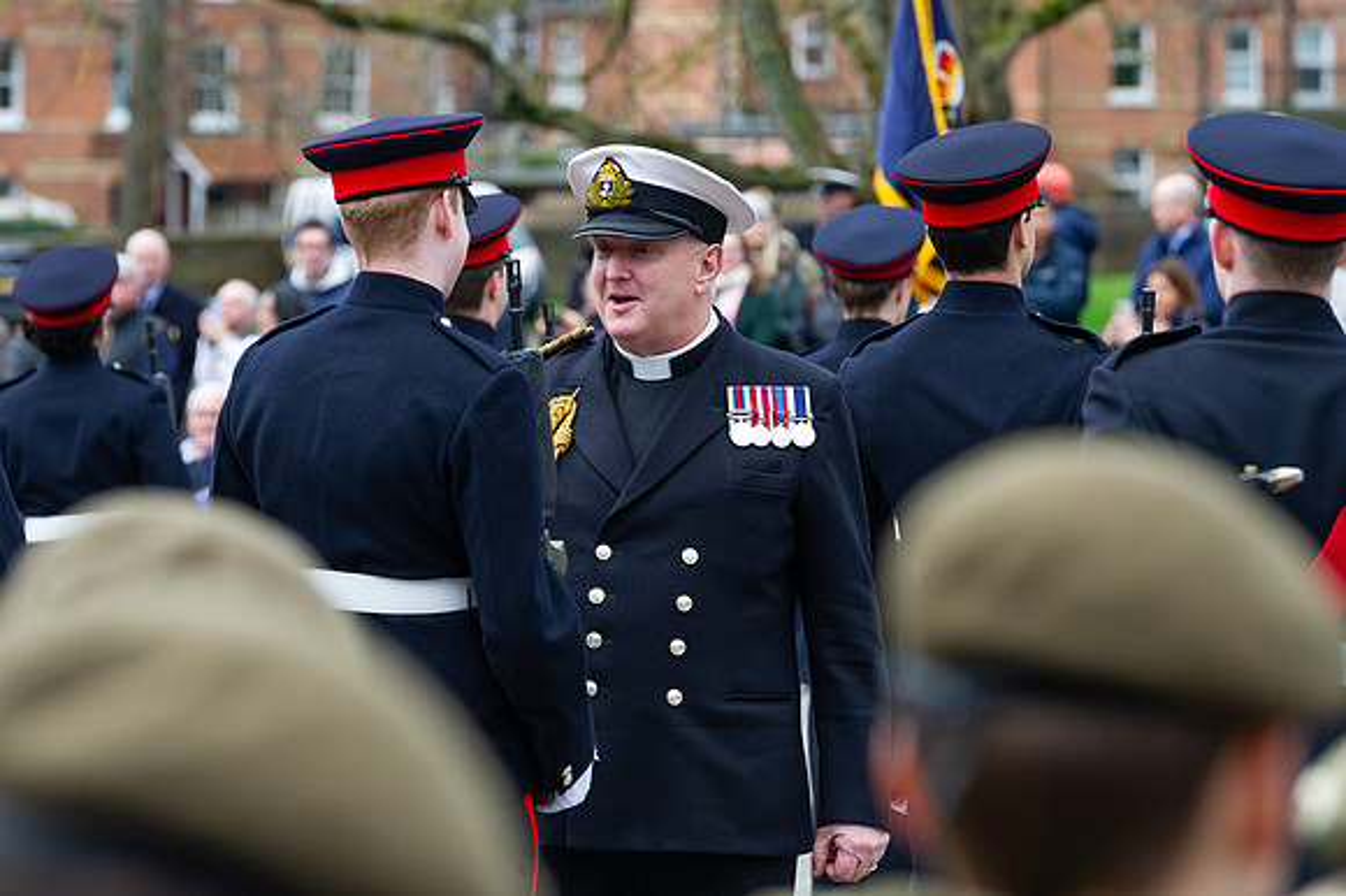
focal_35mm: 235
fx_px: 8783
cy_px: 439
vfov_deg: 5.8
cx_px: 668
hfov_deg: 8.8
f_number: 6.3
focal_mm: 200
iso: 640
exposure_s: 1/250
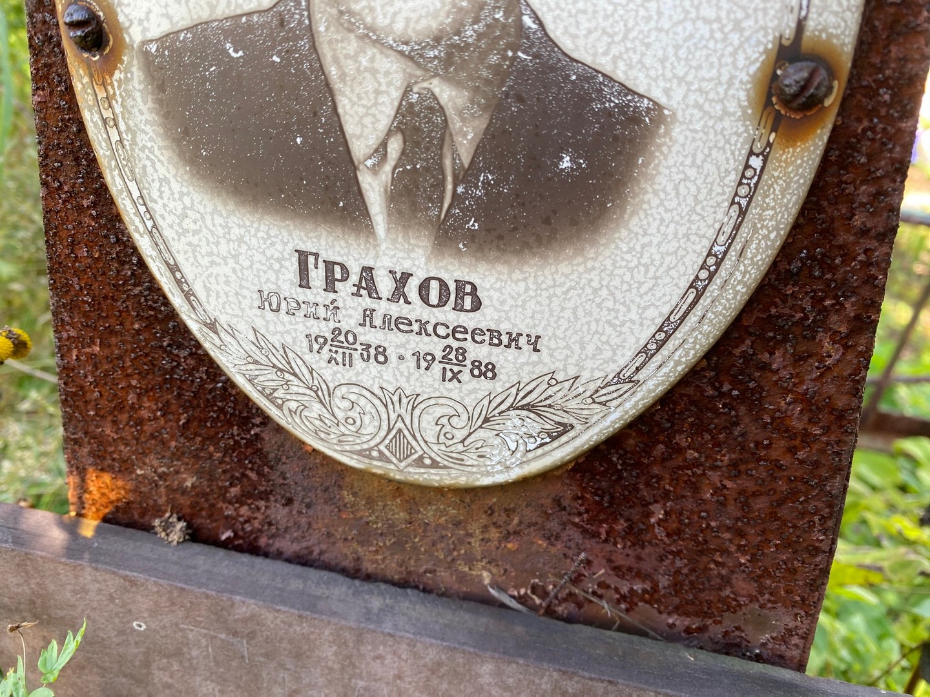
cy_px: 348
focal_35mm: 25
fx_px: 672
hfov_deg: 69.4
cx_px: 465
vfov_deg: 54.9
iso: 32
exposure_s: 1/121
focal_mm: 4.25
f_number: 1.8
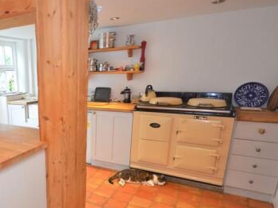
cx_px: 39
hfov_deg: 58.0
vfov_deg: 50.7
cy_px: 132
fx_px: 217
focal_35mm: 27
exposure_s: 1/50
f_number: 4
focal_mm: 10
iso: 800
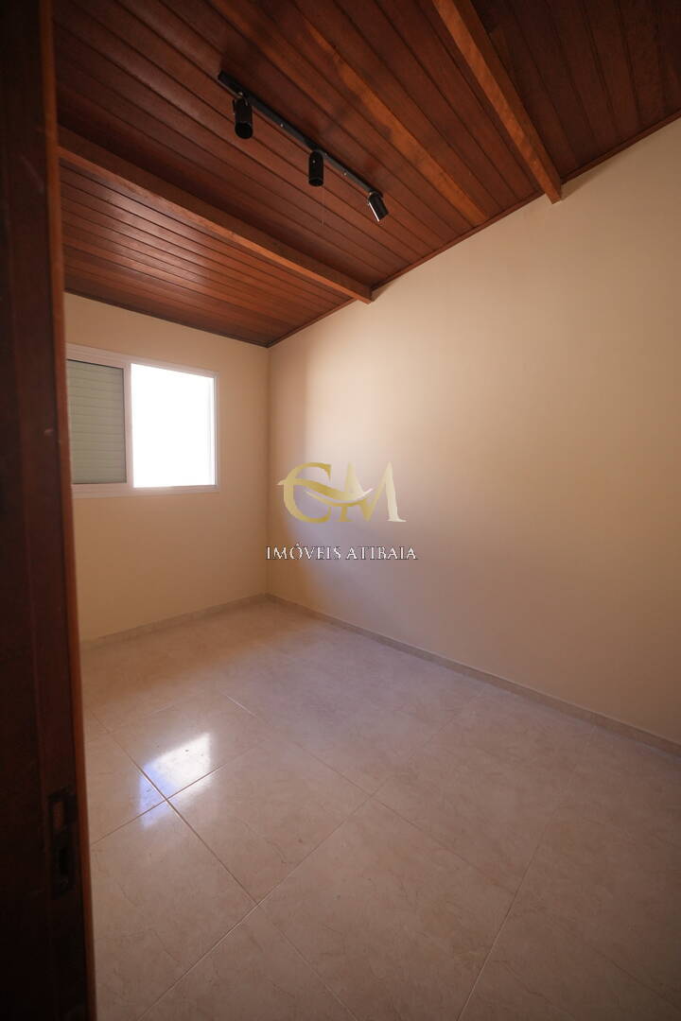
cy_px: 510
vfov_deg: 100.4
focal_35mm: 15
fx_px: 426
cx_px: 340
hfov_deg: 77.3
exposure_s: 1/640
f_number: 2.8
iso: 1250
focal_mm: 10
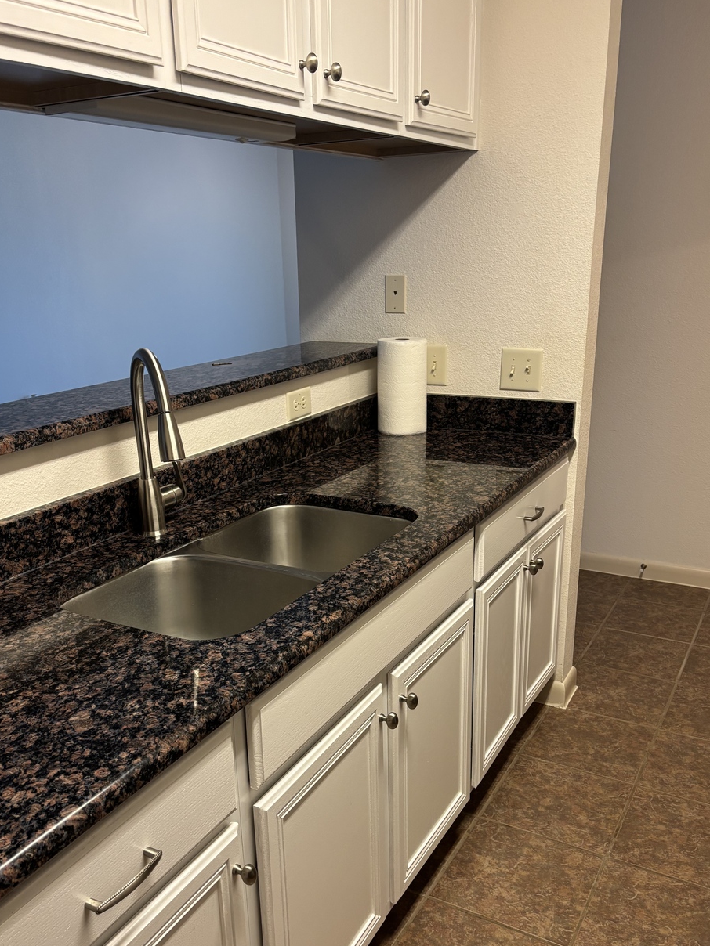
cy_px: 543
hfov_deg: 45.4
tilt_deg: -18.2
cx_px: 337
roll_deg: +1.8
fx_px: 848
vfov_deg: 58.1
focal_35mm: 31
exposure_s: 1/60
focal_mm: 5.96
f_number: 1.6
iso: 160
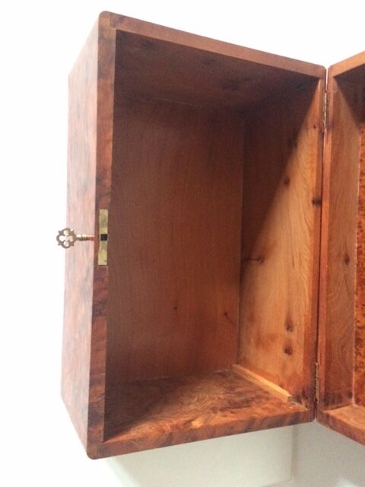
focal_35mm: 29
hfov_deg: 48.2
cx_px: 182
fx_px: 408
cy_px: 244
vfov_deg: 61.7
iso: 500
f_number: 2.2
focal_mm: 4.15
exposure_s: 1/17
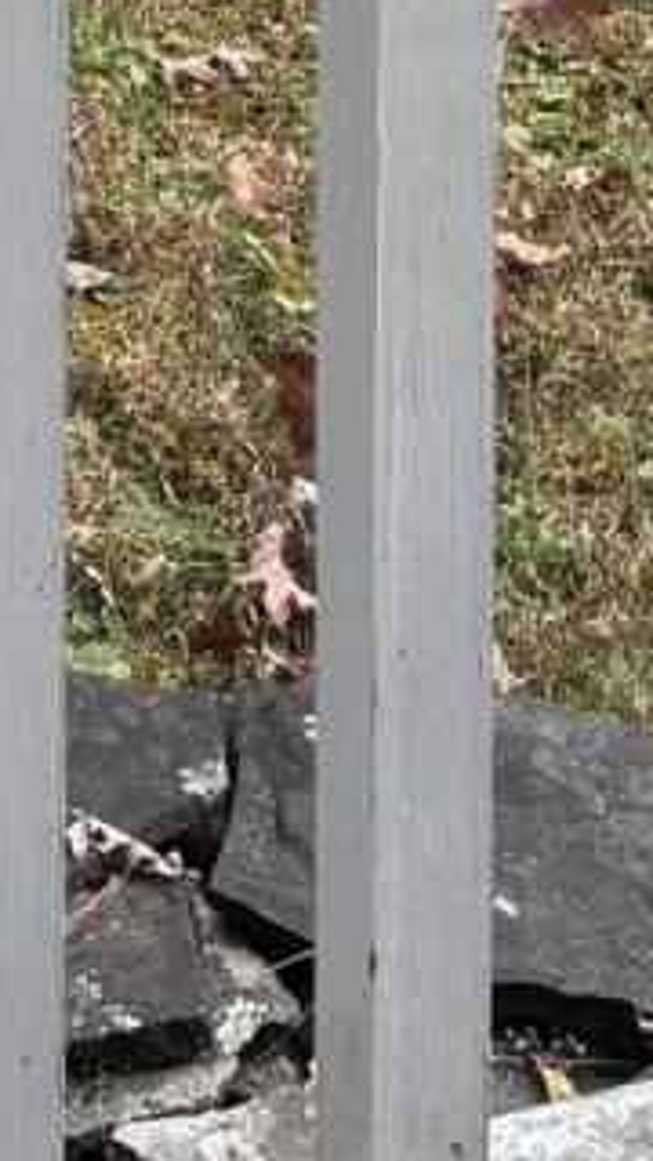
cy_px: -2108
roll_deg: +1.1
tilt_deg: -8.0
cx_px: -544
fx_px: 5448
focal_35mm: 177
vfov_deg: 9.8
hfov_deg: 6.7
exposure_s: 1/384
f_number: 1.6
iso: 50
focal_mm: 5.96
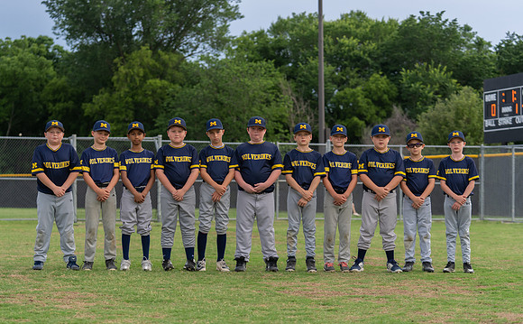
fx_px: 1229
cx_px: 234
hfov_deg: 24.0
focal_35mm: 86
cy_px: 192
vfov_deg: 15.0
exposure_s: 1/320
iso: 200
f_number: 3.2
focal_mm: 76
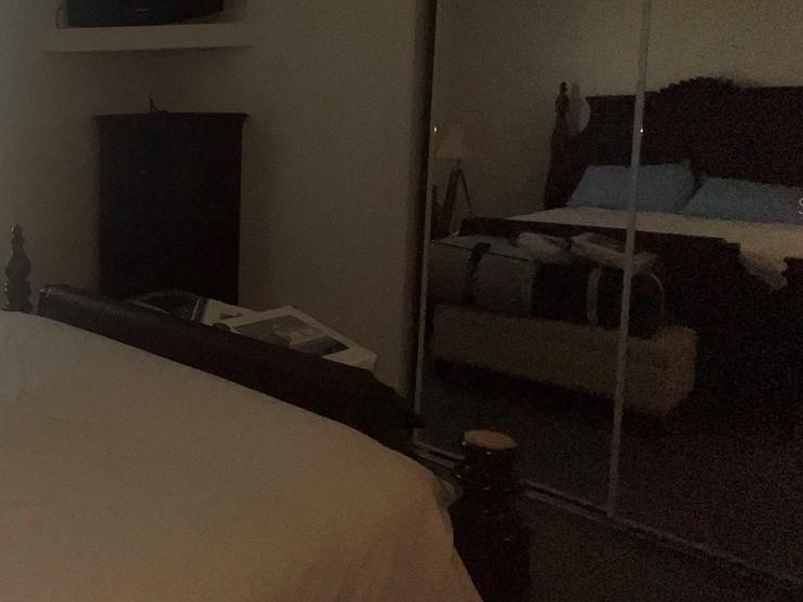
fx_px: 649
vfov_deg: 49.0
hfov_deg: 52.9
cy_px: 205
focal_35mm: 28
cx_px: 36
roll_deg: +0.6
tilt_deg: -6.5
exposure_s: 1/382
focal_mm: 1.57
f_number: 1.8
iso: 25
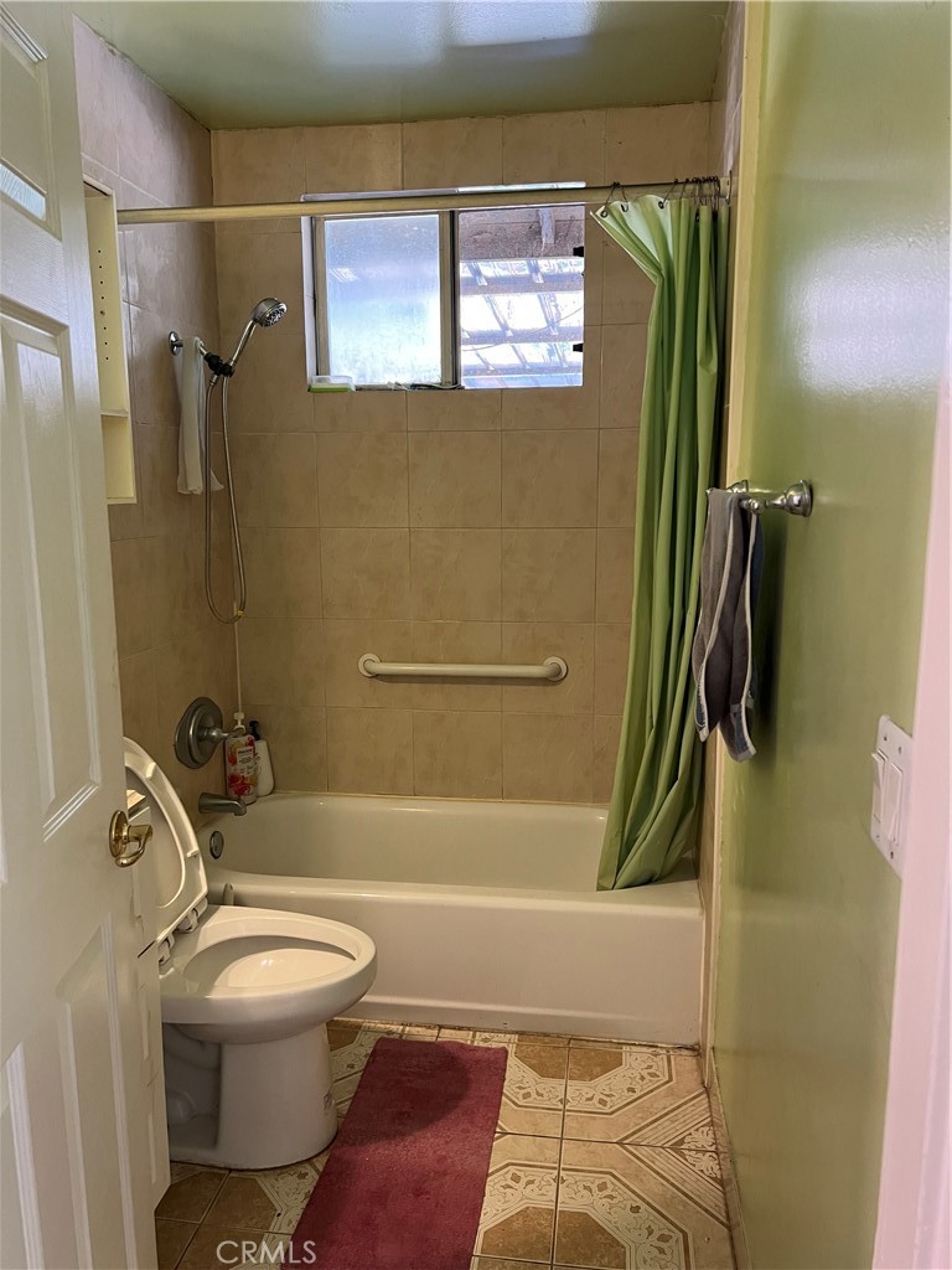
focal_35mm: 26
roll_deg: +1.4
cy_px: 635
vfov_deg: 67.3
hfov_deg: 53.1
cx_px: 476
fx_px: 953
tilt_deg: -8.2
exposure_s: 1/60
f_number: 1.5
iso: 250
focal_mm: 5.7
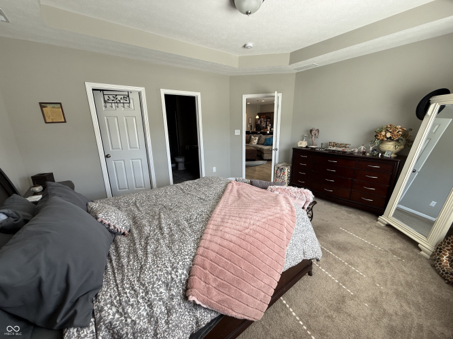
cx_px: 226
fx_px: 183
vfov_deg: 85.7
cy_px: 170
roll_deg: +0.6
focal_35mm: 14
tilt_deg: -13.8
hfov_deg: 102.1
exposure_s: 1/99
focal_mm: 2.22
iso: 64
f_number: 2.2
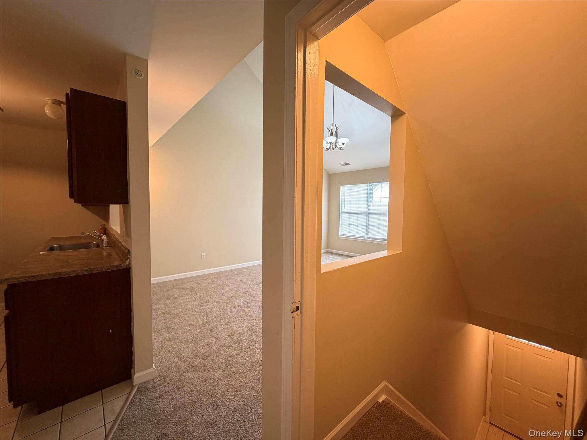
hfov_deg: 102.1
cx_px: 294
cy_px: 220
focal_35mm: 14
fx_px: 237
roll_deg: -1.2
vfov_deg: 85.7
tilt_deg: -1.6
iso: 250
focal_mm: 2.22
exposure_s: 1/60
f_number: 2.2
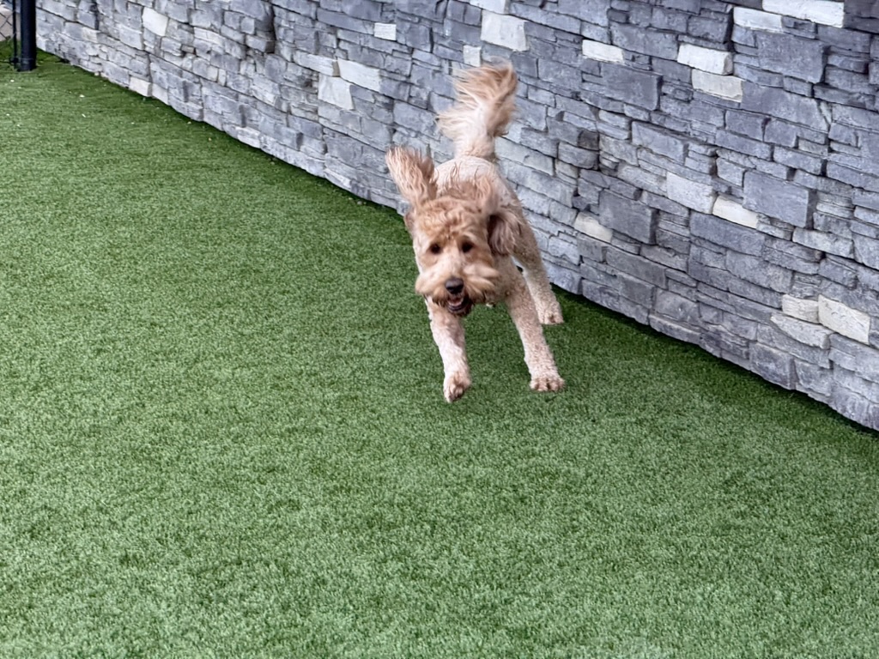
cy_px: 330
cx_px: 440
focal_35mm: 120
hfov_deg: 16.4
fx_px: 3047
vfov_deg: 12.3
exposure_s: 1/118
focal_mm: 15.66
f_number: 2.8
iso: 64
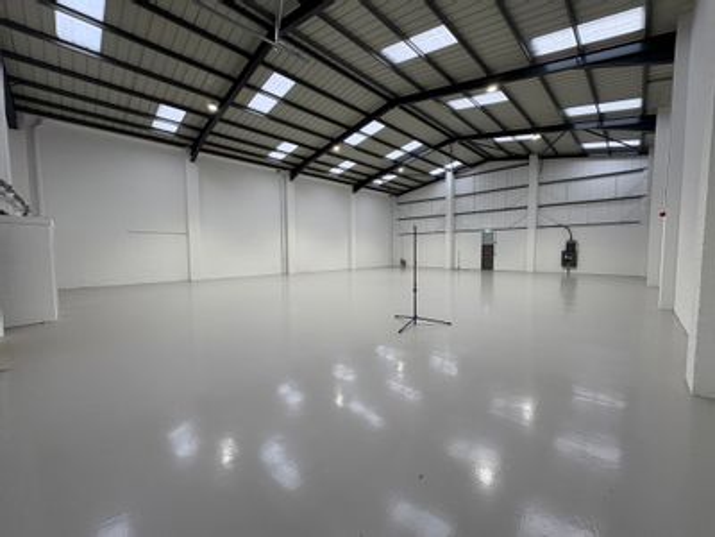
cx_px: 358
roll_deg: +1.4
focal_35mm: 14
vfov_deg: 85.7
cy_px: 268
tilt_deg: -2.3
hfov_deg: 102.1
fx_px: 289
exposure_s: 1/99
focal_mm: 2.22
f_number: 2.2
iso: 125
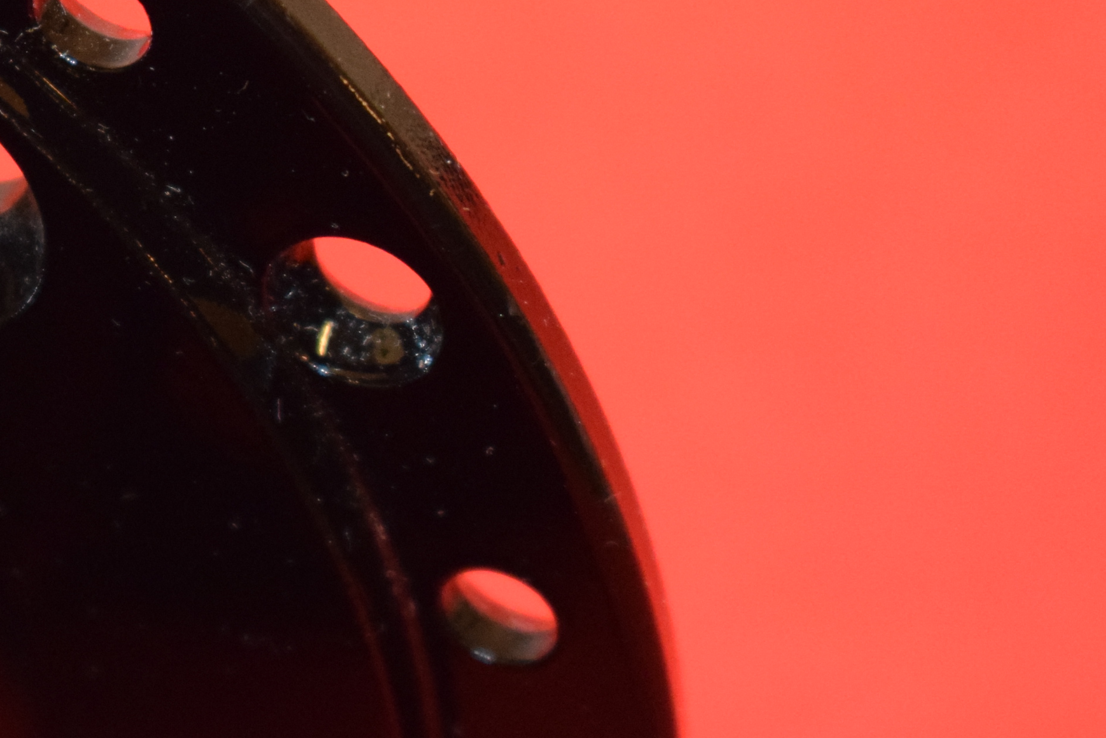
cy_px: 44
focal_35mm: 196
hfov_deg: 10.3
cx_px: -177
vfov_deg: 7.0
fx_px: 6029
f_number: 5.6
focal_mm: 55
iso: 2500
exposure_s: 1/125
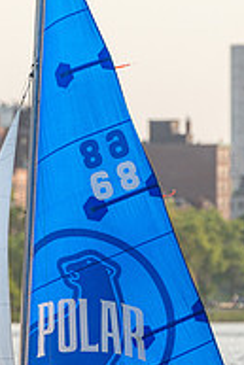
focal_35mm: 978
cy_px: 265
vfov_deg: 2.1
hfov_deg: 1.4
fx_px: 9924
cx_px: 68
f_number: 5.6
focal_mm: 420
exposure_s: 1/1250
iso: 320
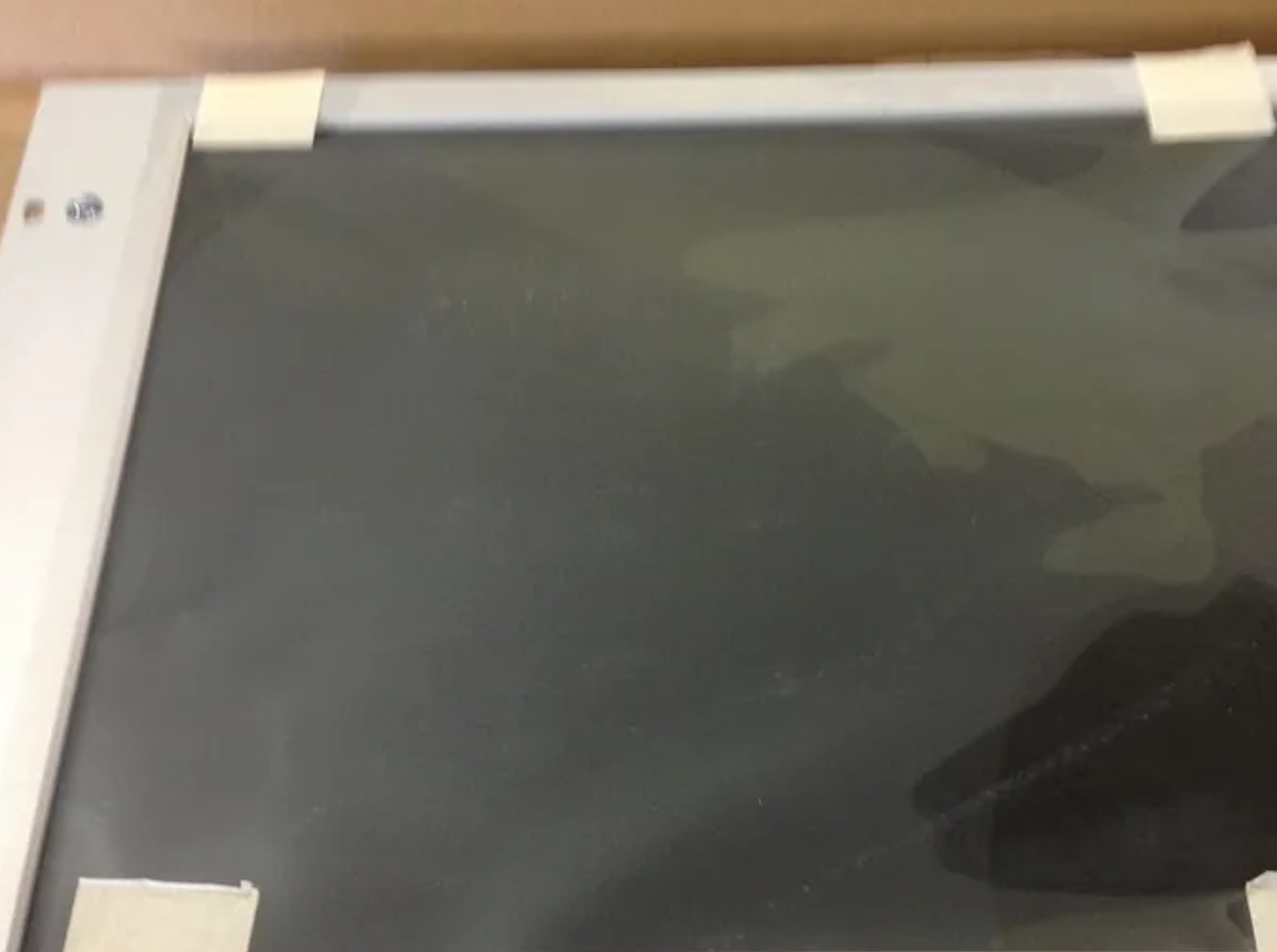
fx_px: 1915
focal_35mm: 52
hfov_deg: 36.8
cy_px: 586
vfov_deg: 27.9
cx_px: 719
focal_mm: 4.28
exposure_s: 1/15
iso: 125
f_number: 2.4
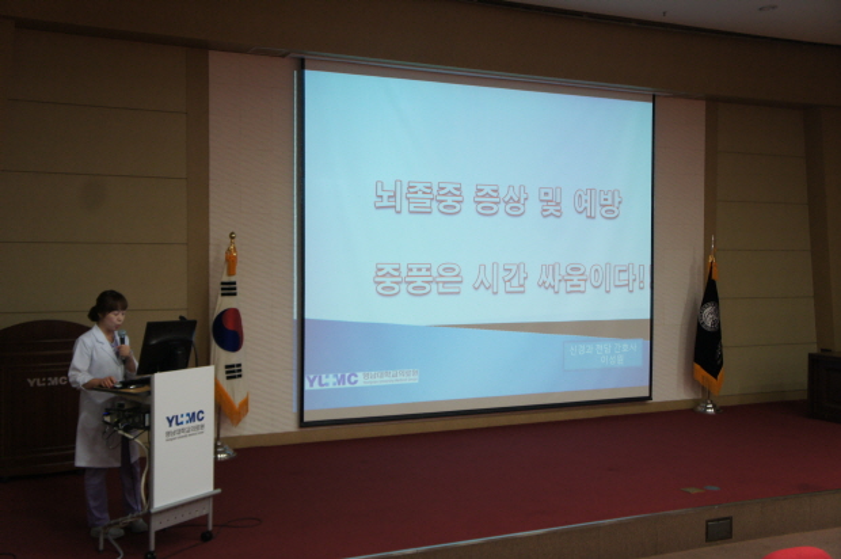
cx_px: 420
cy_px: 280
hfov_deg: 49.6
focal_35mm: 39
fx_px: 910
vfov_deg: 34.1
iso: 640
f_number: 4
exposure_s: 1/40
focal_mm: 26
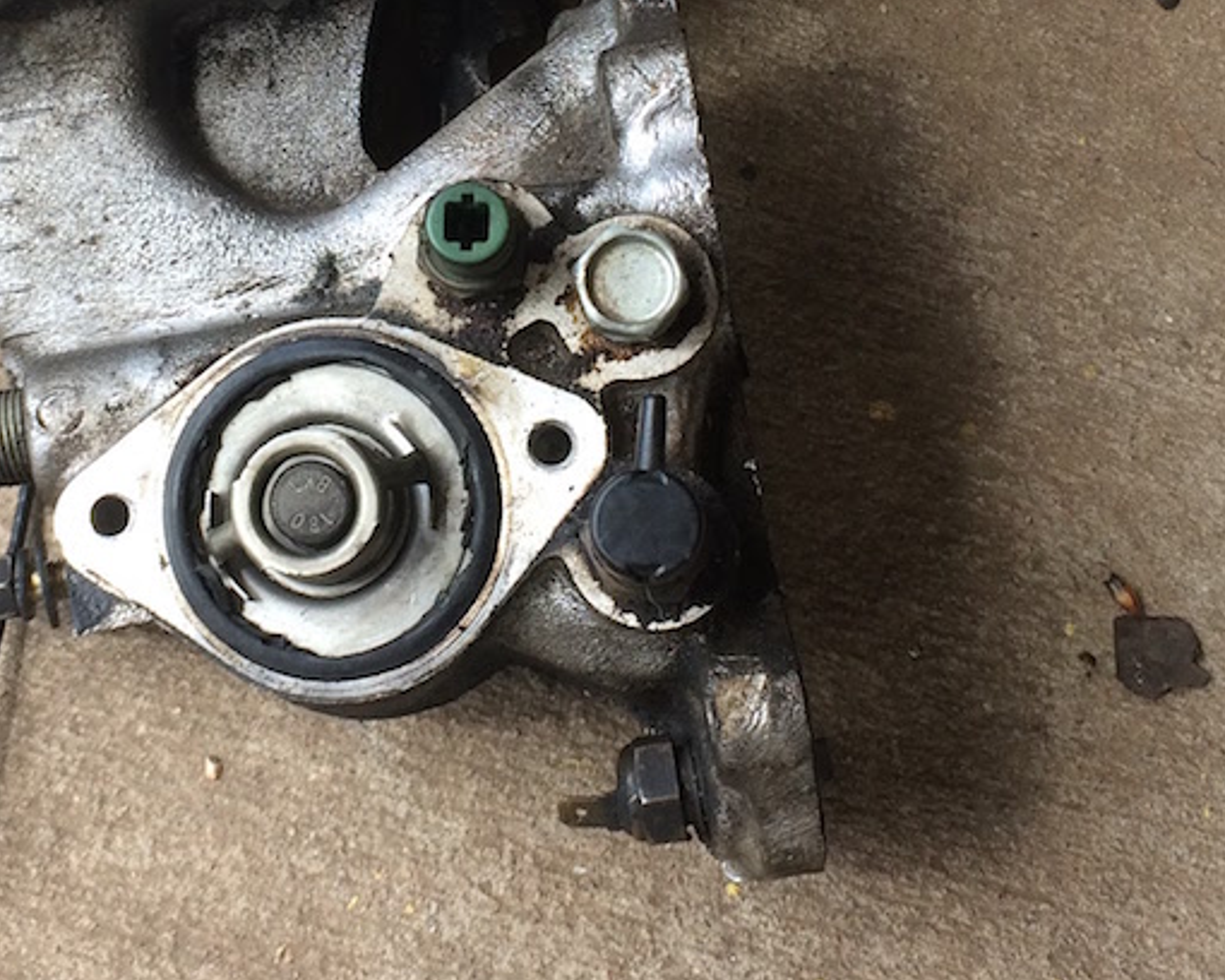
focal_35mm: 74
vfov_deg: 20.5
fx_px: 2683
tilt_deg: -63.6
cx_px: 430
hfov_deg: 25.6
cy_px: 189
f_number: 2.2
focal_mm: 4.15
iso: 40
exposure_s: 1/120
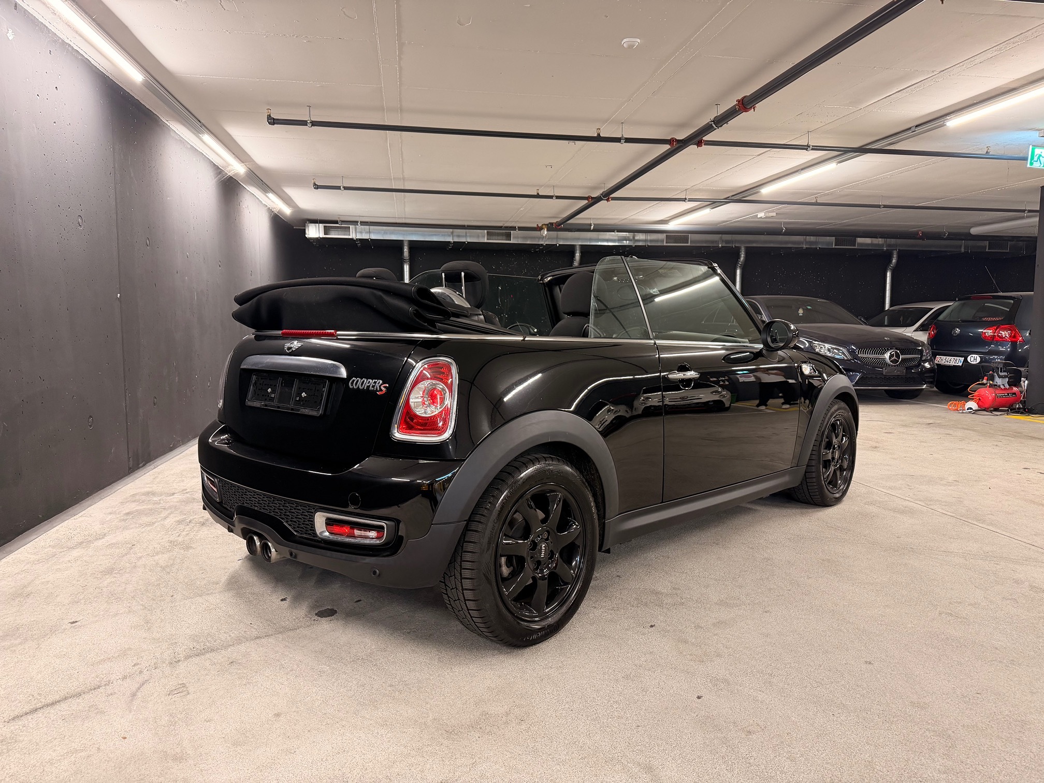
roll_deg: -0.4
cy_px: 392
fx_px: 724
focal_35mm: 24
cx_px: 522
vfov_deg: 56.8
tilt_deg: -5.4
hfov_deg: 71.6
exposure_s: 1/70
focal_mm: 6.76
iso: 200
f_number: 1.78
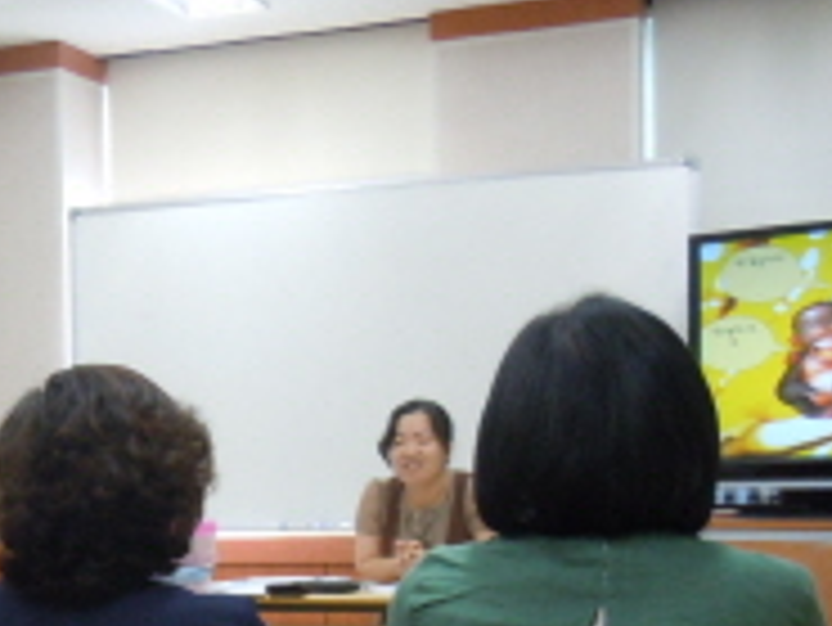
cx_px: -27
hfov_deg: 23.0
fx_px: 1948
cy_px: 597
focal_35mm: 81
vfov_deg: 17.9
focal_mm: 5.4
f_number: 3.5
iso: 400
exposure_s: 1/50
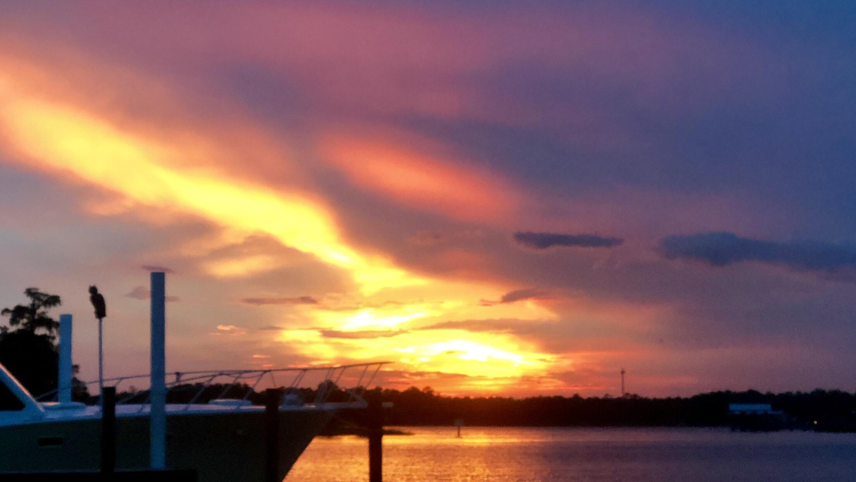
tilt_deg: +2.2
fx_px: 1748
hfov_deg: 27.5
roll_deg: -0.1
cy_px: 343
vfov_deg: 15.6
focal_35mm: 77
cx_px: 492
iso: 125
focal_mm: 6
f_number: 2.4
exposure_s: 1/24
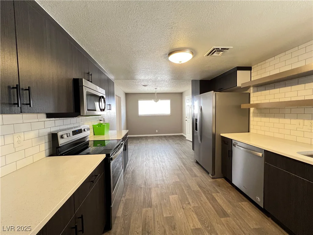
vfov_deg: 89.9
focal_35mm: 13
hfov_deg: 106.2
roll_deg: +1.0
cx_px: 156
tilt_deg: -2.3
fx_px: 118
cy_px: 118
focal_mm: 1.57
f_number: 1.8
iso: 500
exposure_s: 1/60
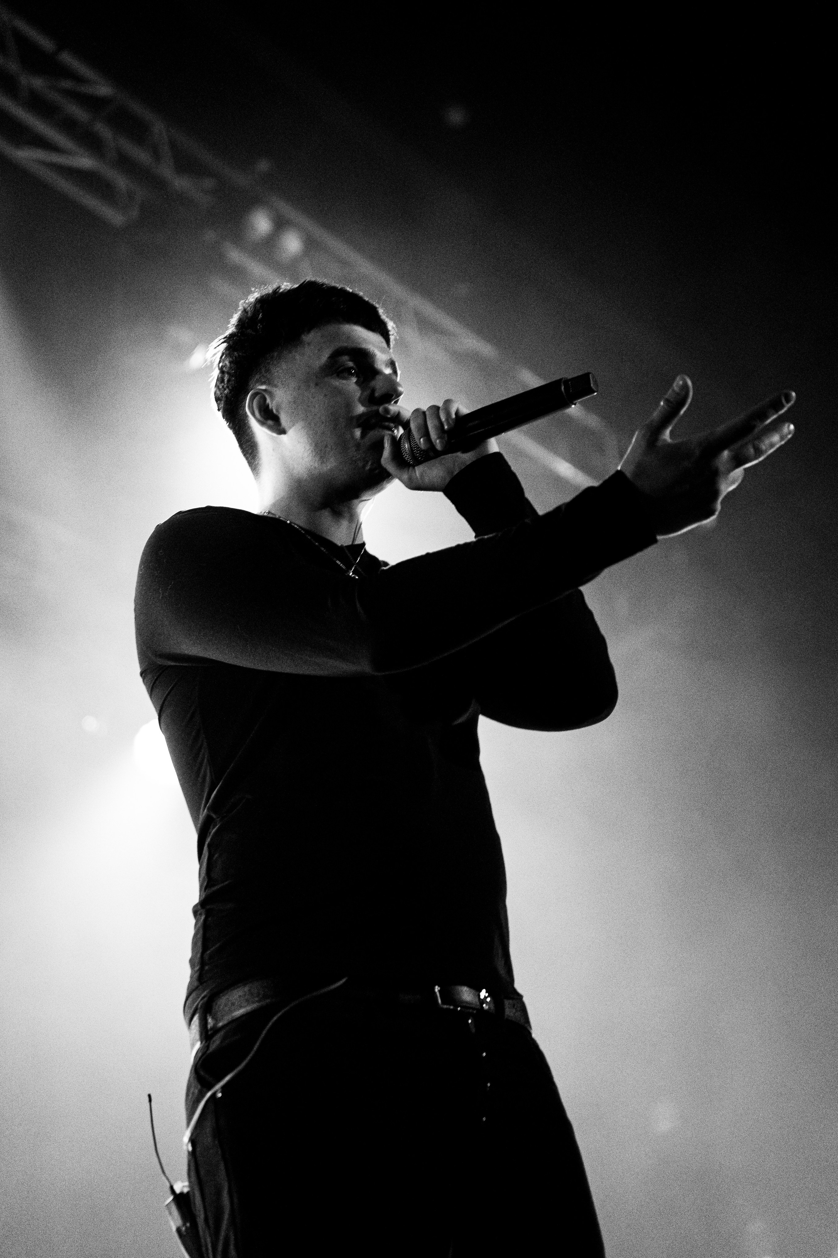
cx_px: 419
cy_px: 629
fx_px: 2619
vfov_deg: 27.0
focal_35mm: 75
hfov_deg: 18.2
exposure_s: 1/250
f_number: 2.8
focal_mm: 75
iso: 1600
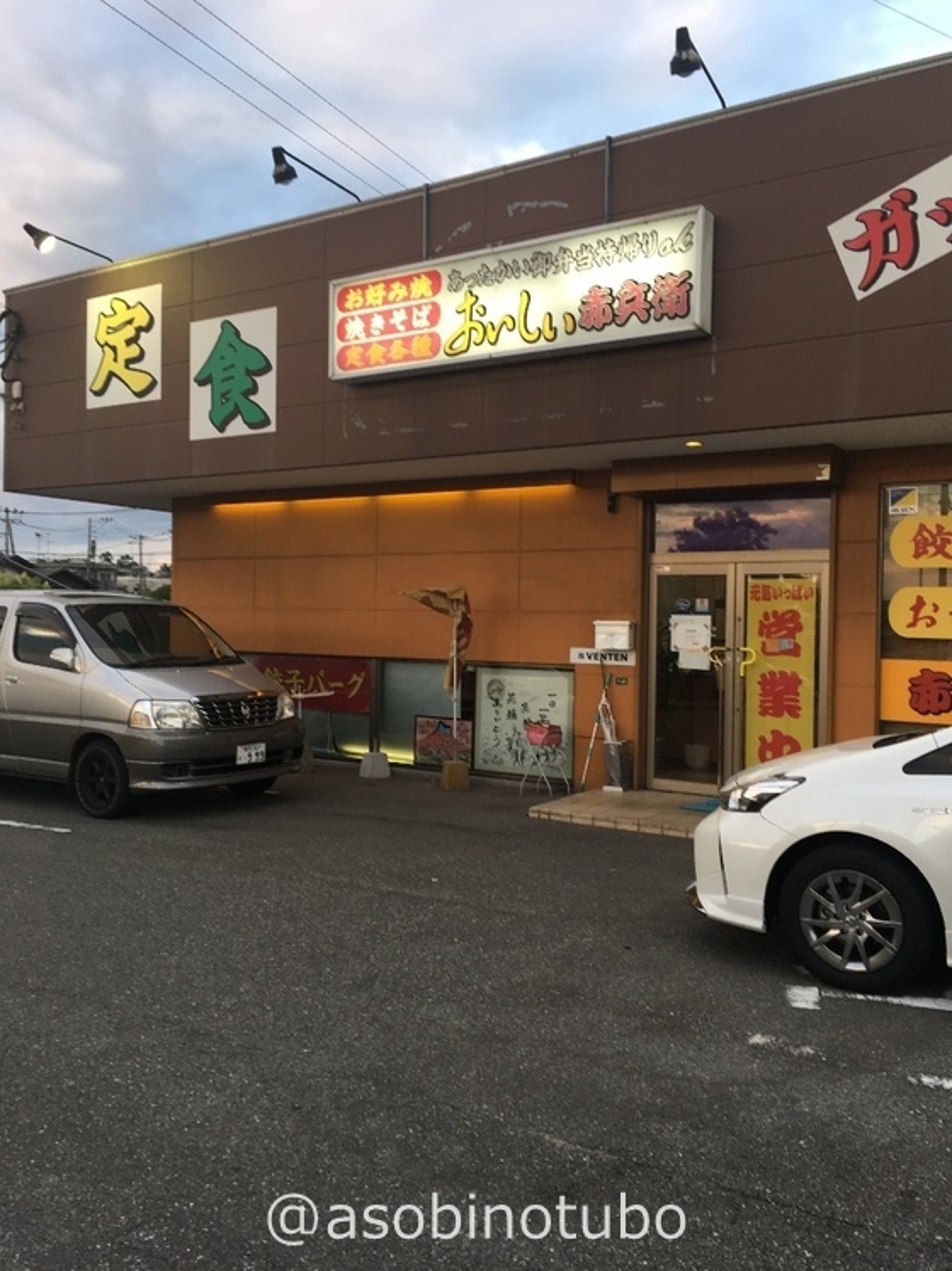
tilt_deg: +2.4
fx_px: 1064
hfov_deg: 48.2
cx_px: 476
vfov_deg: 61.7
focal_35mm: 29
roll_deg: -1.4
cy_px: 636
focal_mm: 4.15
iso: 32
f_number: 2.2
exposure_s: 1/60
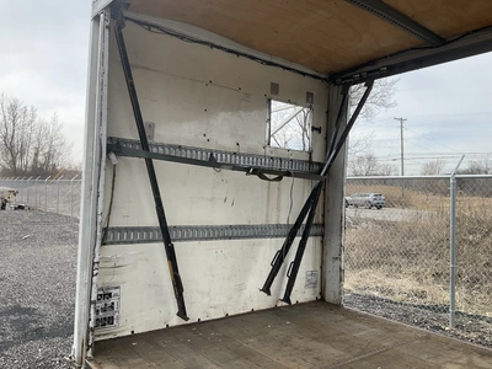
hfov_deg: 61.7
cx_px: 246
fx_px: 412
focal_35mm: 29
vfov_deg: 48.2
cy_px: 184
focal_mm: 3
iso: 25
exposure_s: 1/1035
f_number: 1.8
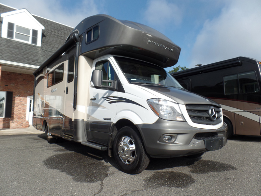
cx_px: 130
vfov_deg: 58.9
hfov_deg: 73.9
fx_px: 173
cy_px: 98
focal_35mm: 23
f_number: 3.2
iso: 80
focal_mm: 4.1
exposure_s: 1/1000
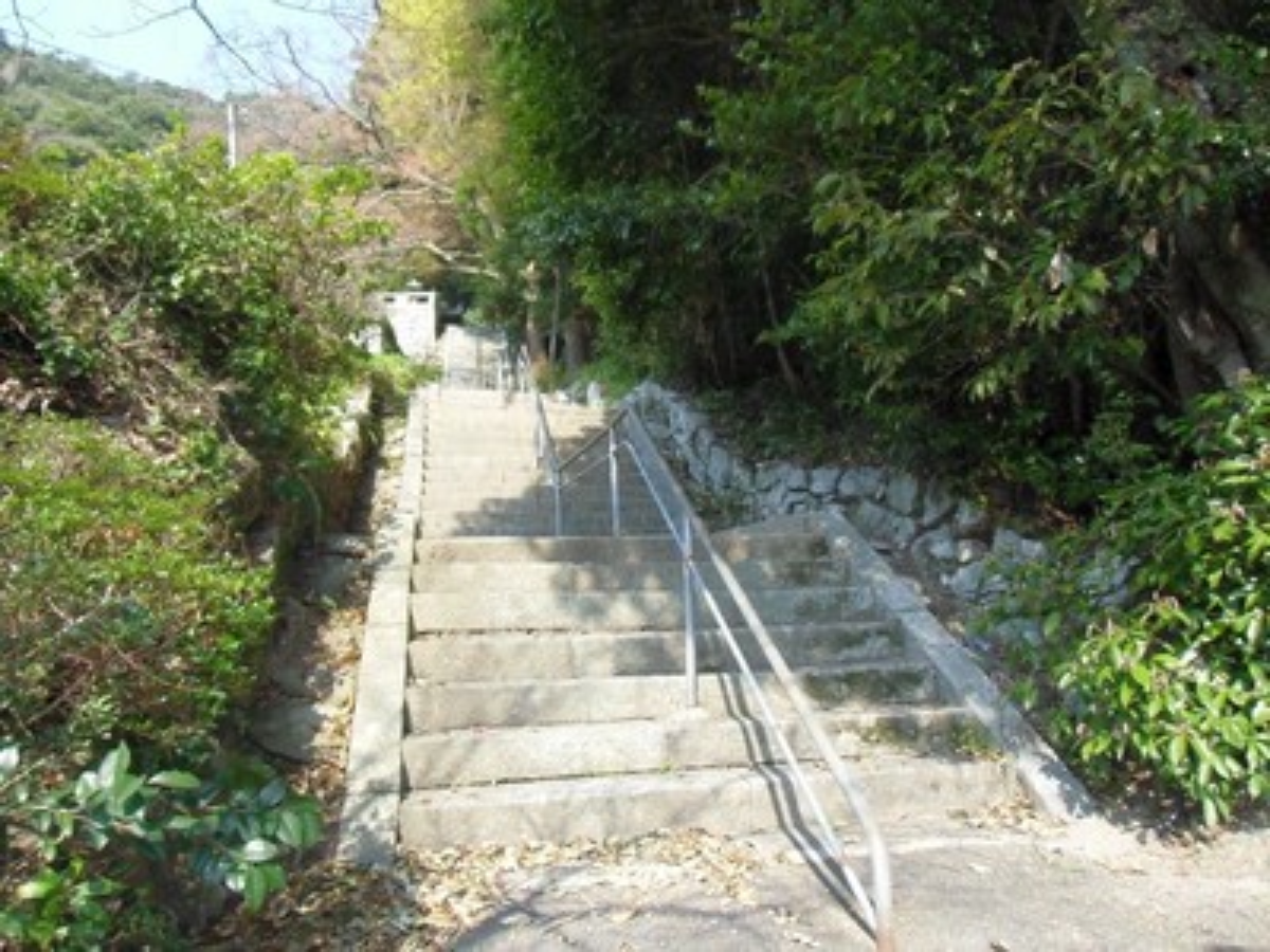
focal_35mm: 24
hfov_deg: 71.6
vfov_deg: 56.8
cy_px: 476
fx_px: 881
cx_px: 635
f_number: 3
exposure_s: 1/160
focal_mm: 4.24
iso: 64
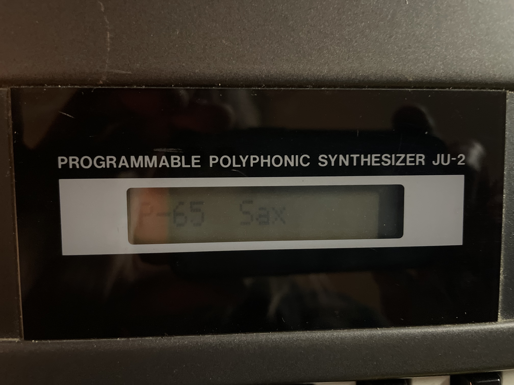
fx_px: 386
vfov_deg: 53.1
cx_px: 257
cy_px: 192
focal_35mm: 26
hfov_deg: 67.3
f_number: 1.6
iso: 1000
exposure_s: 1/14
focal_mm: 4.2
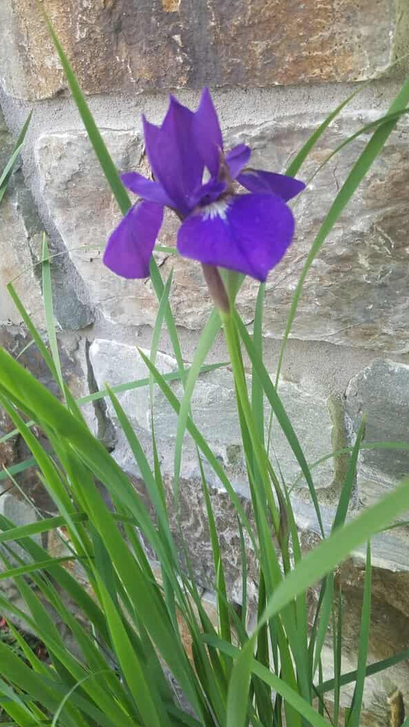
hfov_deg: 36.7
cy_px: 346
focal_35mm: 32
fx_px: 616
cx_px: 211
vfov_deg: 61.0
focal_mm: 4.2
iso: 80
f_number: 1.7
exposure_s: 1/60
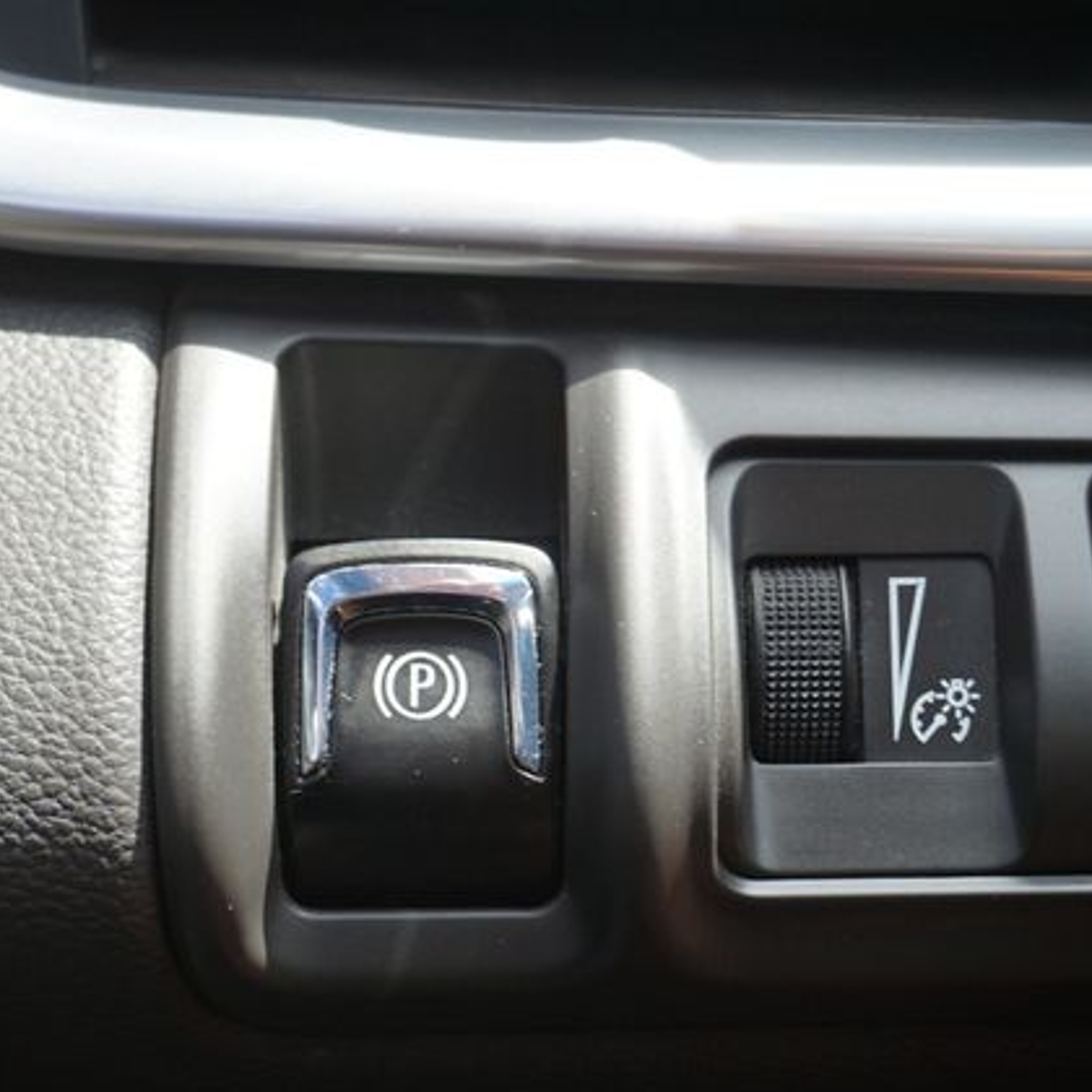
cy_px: 549
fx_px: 2356
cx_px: 489
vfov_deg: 26.1
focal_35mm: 66
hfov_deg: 26.1
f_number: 5.6
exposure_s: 1/60
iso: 100
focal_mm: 34
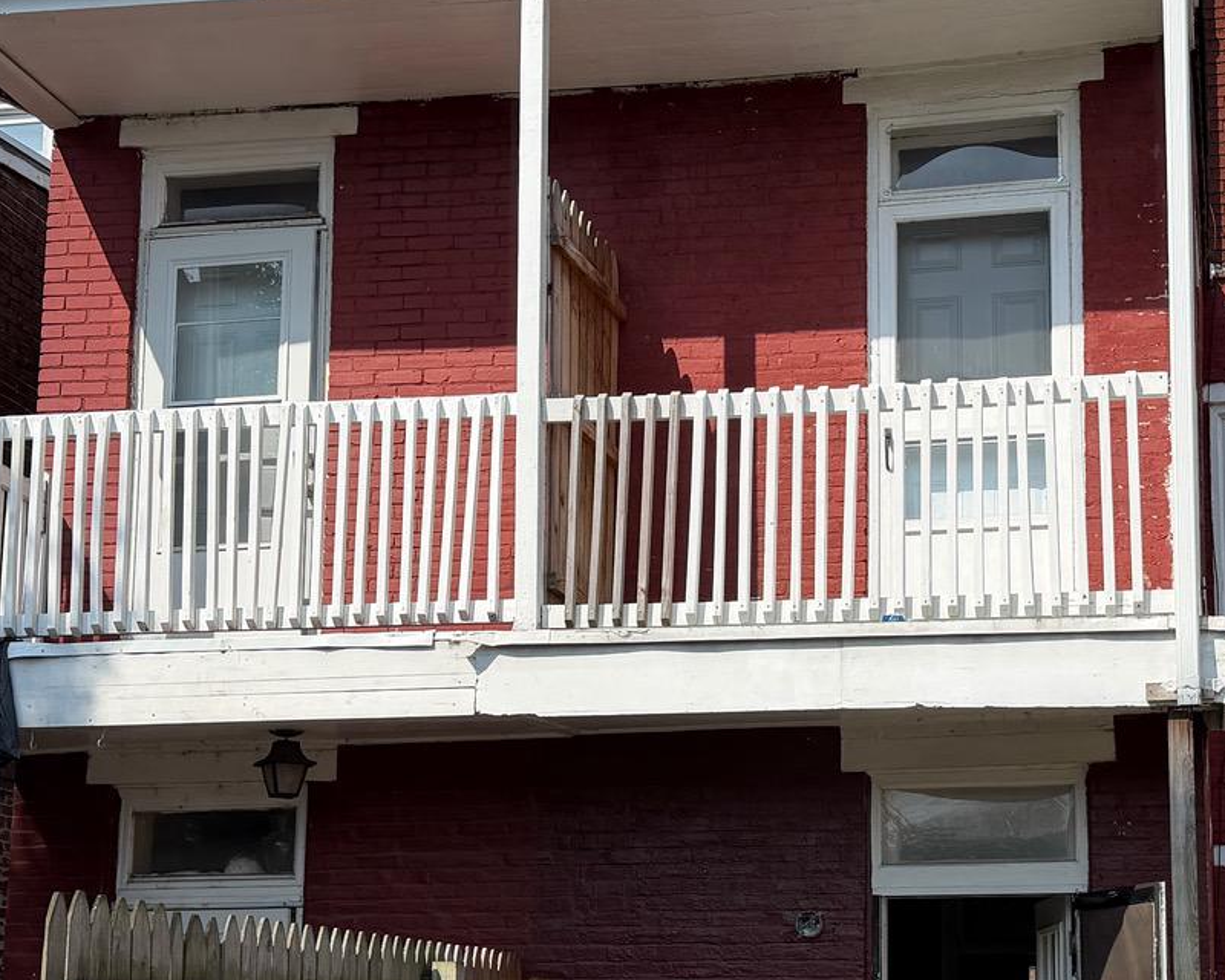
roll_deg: +1.1
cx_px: 844
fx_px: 2175
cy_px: 750
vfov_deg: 25.1
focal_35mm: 60
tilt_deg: +9.4
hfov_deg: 31.1
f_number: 1.78
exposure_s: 1/3759
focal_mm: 6.76
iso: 80
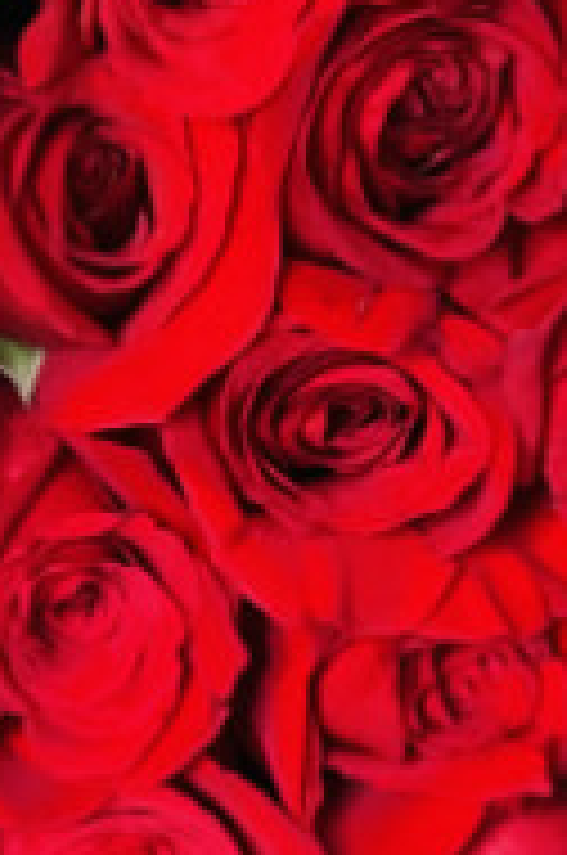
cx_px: -288
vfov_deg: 5.8
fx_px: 8322
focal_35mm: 351
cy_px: -662
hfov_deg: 3.9
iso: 125
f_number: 2.2
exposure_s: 1/40
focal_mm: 7.5
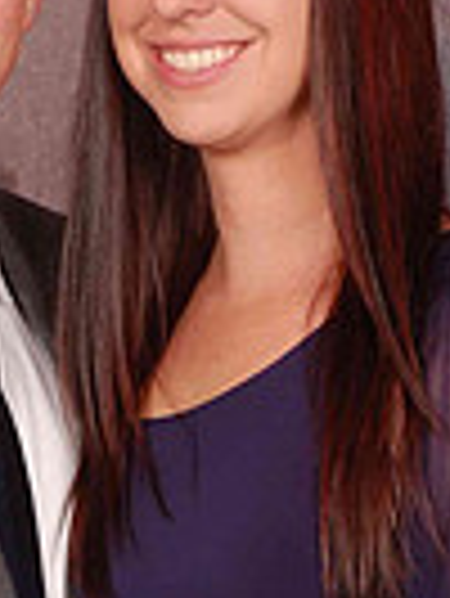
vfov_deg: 7.8
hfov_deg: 5.9
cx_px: 56
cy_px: 594
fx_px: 4396
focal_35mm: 254
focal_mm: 52
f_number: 10
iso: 200
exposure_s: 1/125
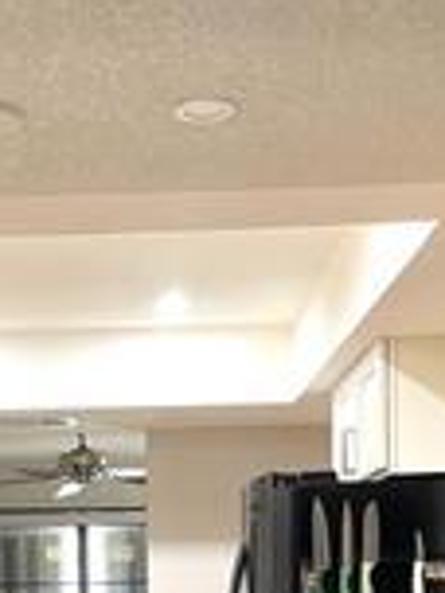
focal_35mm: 79
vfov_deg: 21.5
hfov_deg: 18.5
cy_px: 839
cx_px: 74
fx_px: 1354
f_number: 1.6
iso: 320
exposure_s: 1/60
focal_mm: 5.1
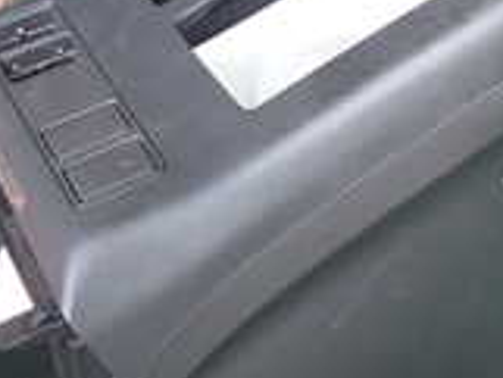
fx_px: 1352
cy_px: 156
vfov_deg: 15.9
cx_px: 475
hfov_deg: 20.5
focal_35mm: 93
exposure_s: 1/60
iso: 125
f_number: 2
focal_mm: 4.5
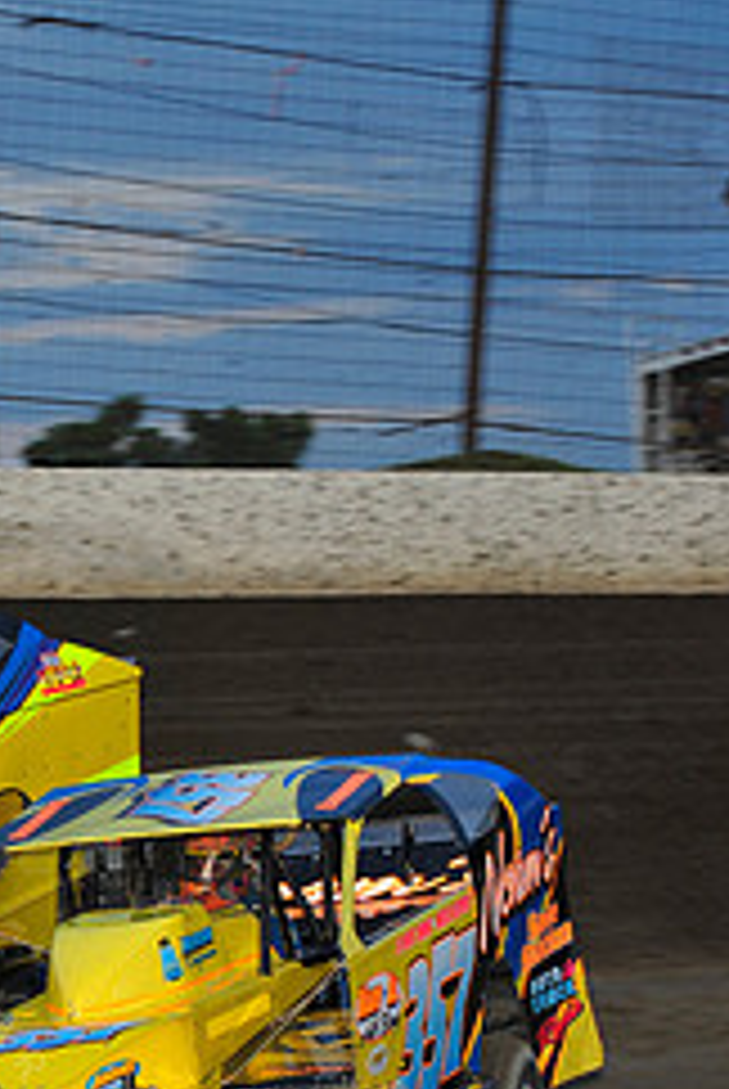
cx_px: -189
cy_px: 788
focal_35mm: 220
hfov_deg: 6.2
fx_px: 6663
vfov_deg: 9.3
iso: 640
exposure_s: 1/320
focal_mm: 92
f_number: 6.3
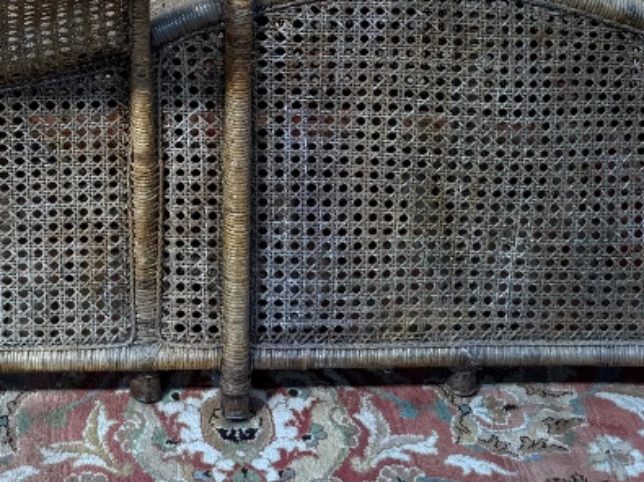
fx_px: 1358
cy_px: -236
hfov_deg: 26.2
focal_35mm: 73
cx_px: 135
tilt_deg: -14.7
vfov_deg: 18.0
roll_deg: -0.1
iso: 64
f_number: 1.78
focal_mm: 6.76
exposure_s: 1/121
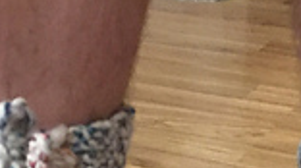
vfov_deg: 8.2
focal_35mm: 130
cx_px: 183
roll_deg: -3.7
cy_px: 458
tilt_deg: -37.8
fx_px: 1035
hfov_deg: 16.5
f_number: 2.2
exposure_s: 1/20
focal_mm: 4.15
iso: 250
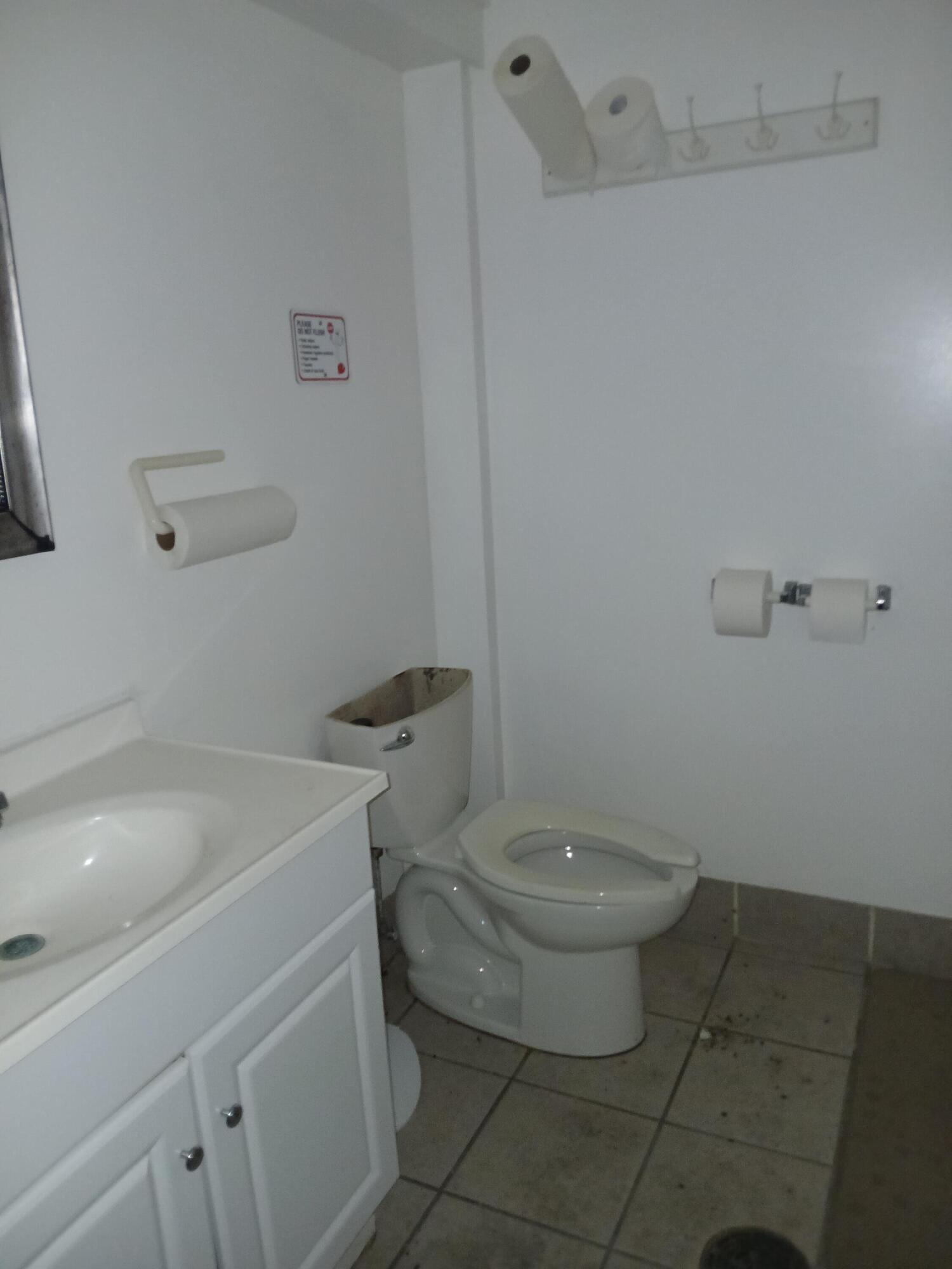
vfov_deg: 67.3
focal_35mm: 26
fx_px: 953
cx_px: 476
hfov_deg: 53.1
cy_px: 634
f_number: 1.8
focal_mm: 3.98
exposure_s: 1/30
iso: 250
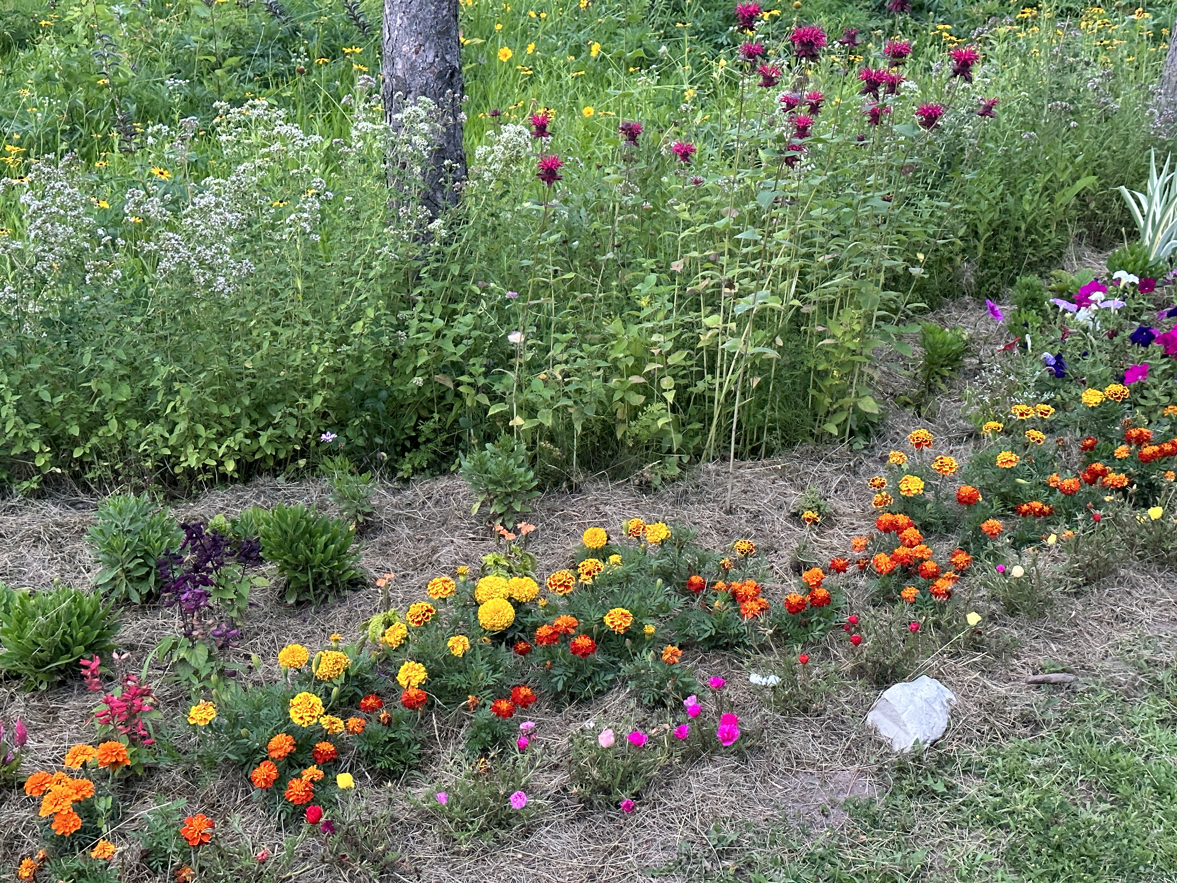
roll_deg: -1.1
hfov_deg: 39.7
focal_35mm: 48
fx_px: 1632
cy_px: 442
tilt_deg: -20.8
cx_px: 588
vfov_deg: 30.3
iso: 500
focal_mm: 6.86
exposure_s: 1/40
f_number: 1.78
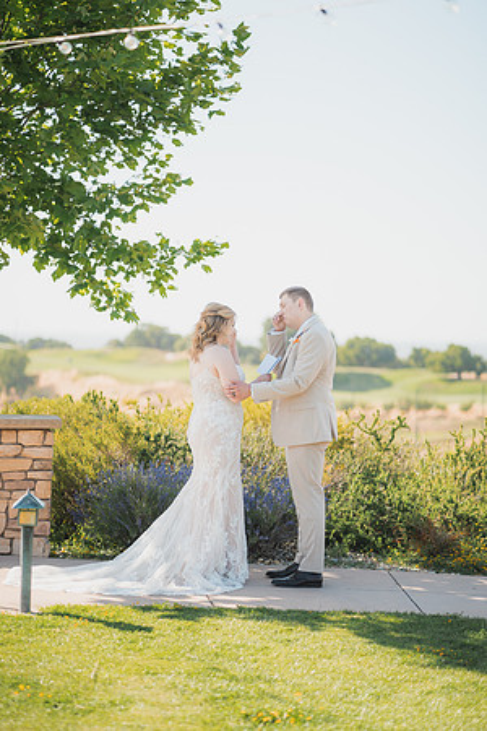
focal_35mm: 85
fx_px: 1725
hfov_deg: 16.1
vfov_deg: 23.9
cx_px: 244
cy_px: 366
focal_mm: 85
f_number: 1.8
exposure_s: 1/2000
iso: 125
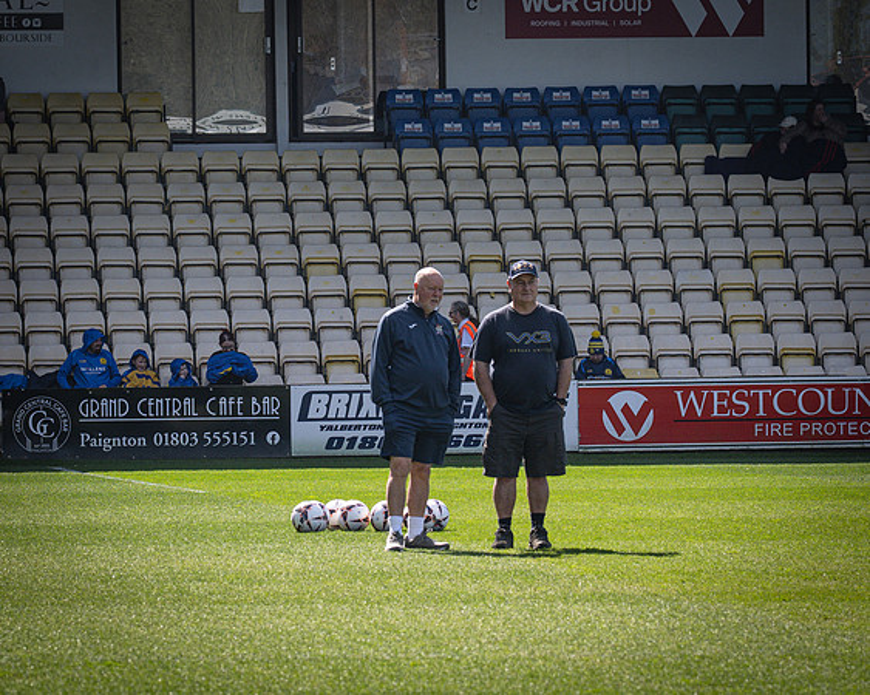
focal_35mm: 333
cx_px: 387
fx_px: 8582
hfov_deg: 5.8
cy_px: 377
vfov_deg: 4.6
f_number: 6.3
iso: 200
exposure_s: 1/640
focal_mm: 135
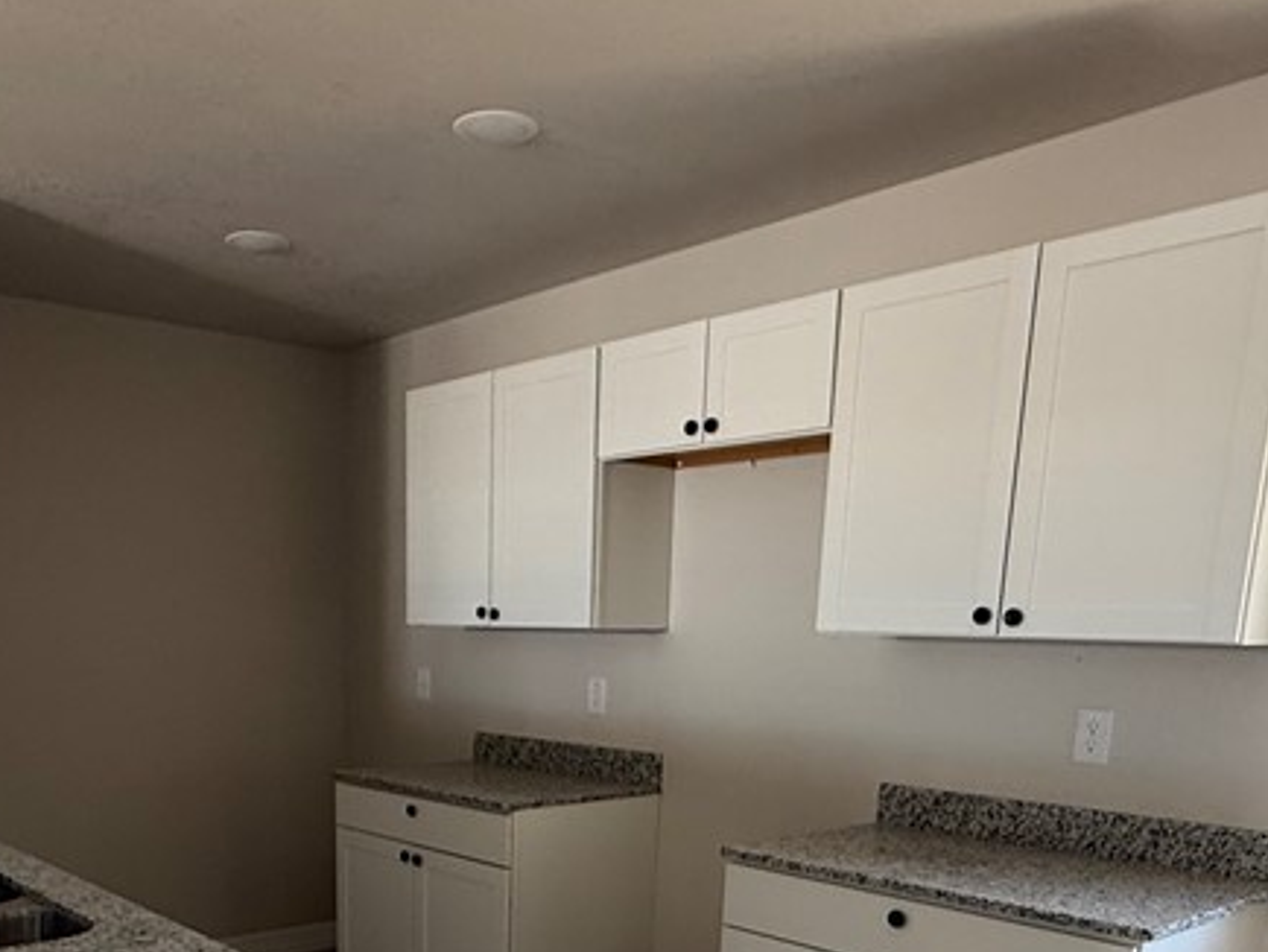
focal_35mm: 33
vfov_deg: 39.2
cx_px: 476
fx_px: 1209
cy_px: 897
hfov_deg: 54.7
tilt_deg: -12.5
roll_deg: -0.9
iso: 320
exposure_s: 1/99
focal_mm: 2.22
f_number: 2.2
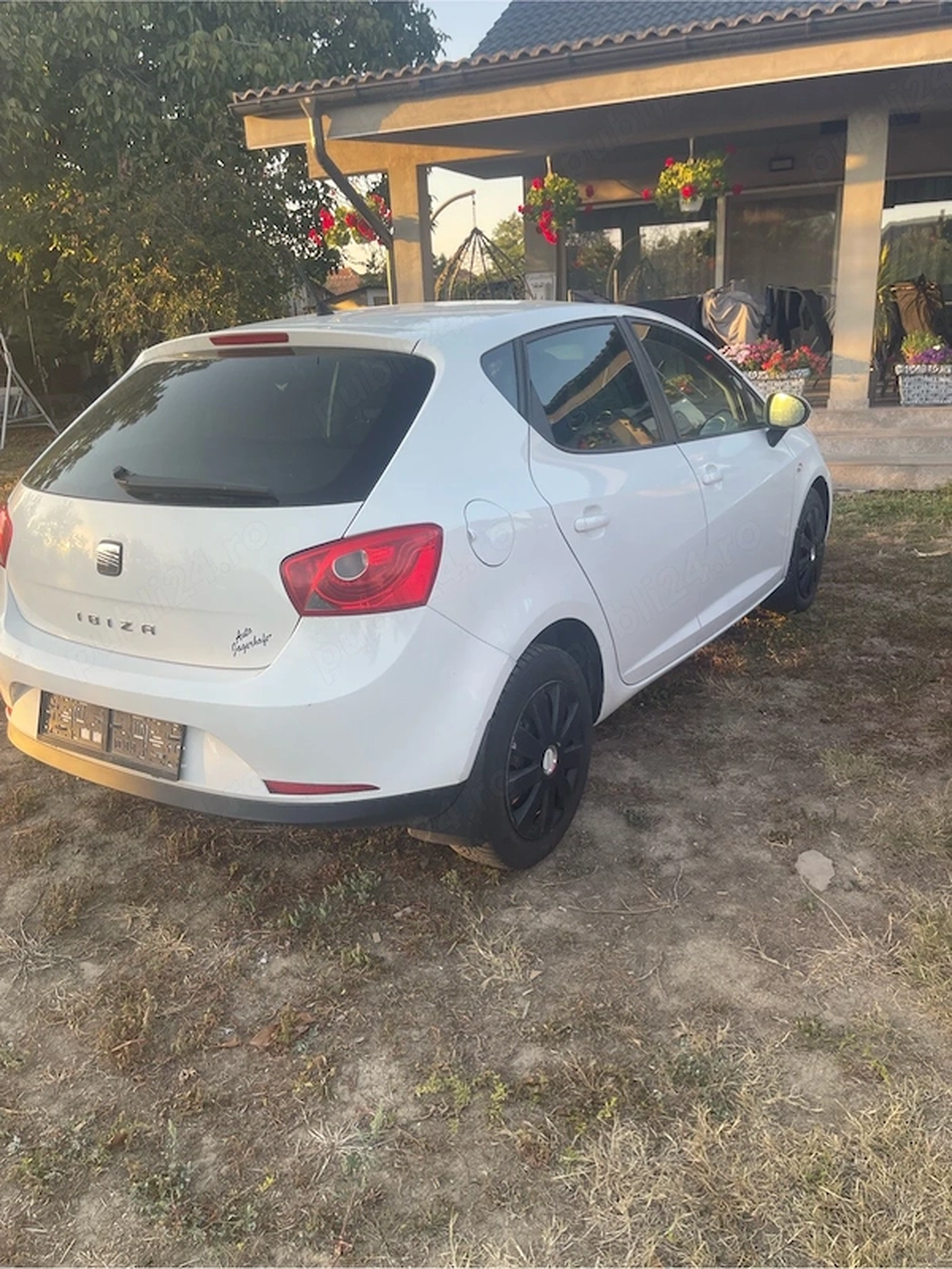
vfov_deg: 69.4
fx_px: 917
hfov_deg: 54.9
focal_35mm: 25
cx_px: 476
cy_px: 634
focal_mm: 5.1
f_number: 1.6
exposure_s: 1/236
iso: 32
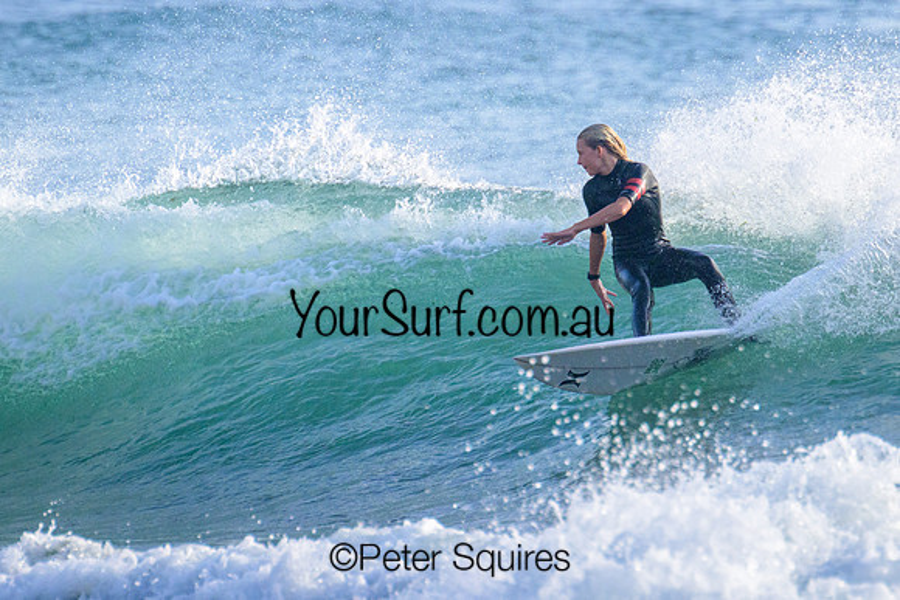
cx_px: 461
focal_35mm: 1096
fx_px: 27399
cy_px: 195
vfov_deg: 1.3
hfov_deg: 1.9
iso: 2000
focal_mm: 800
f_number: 13
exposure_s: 1/2000
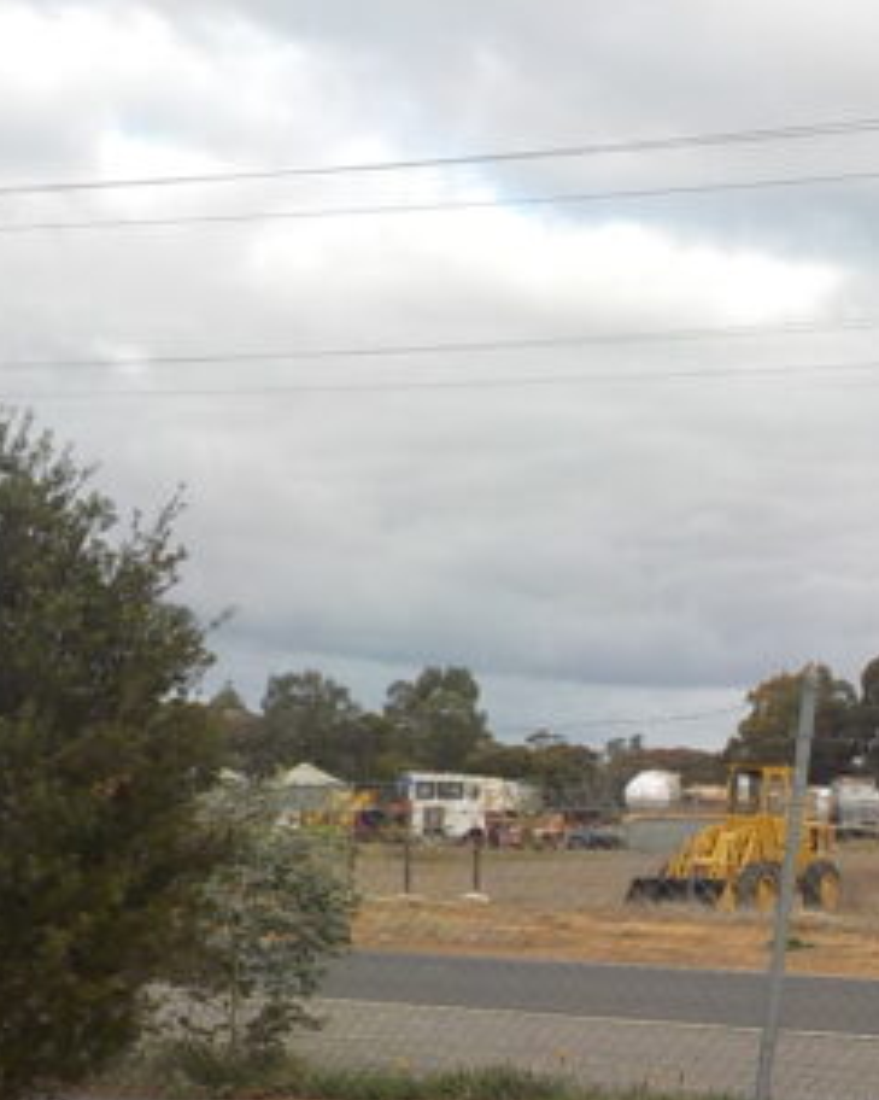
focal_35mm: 77
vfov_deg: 24.0
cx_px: 959
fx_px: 2505
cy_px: 1013
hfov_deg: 19.1
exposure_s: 1/500
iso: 125
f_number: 3.3
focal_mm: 4.1
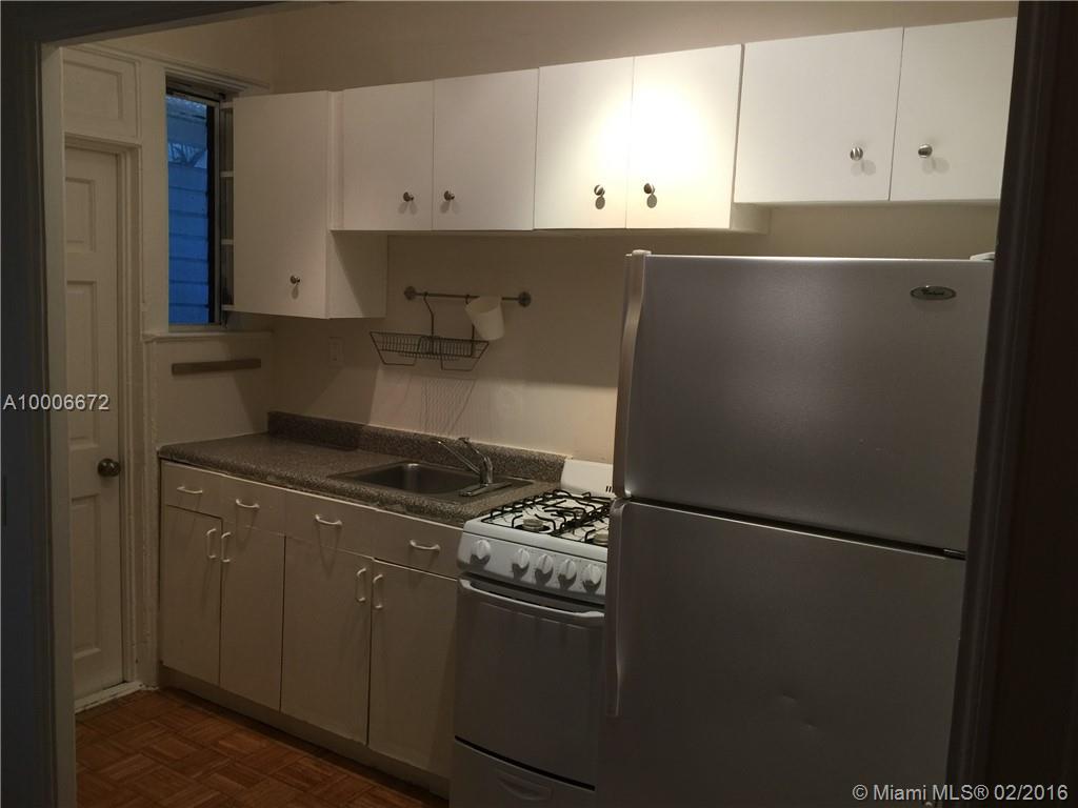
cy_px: 404
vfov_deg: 48.2
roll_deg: -4.2
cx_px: 539
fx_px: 903
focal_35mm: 29
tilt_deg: -7.1
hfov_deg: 61.7
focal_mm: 4.15
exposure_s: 1/15
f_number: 2.2
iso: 50
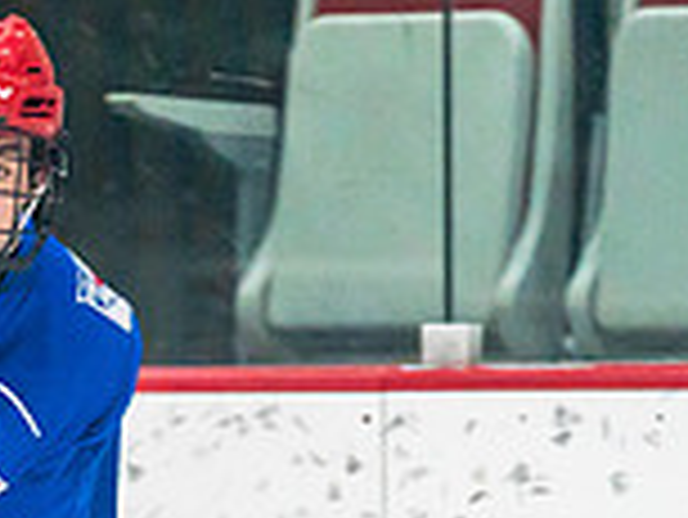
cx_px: -67
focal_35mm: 797
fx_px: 15853
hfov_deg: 2.5
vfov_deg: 1.9
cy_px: 933
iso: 3200
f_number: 2.8
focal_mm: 186
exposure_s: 1/1000
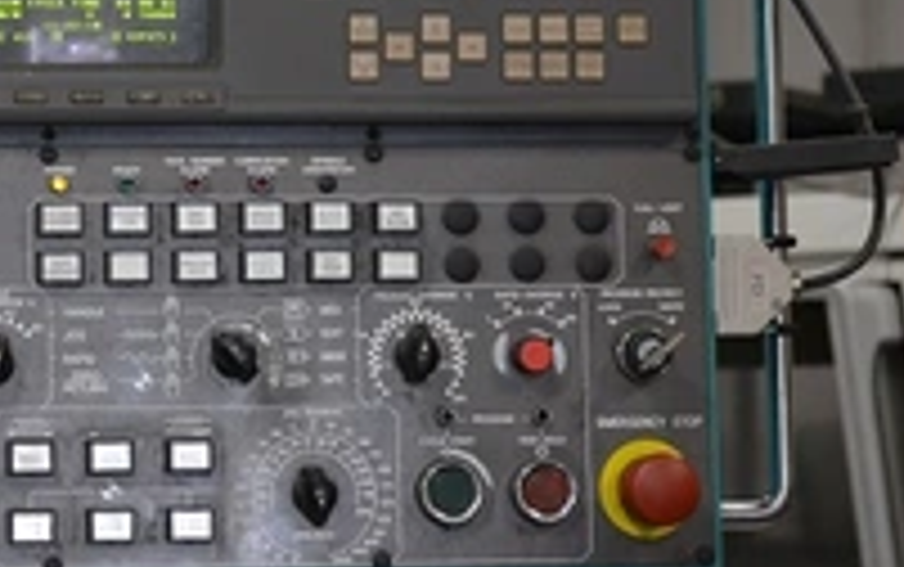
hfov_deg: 14.2
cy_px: 61
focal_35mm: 146
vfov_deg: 9.0
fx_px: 3600
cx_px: 175
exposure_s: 1/30
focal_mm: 48
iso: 1600
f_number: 5.3
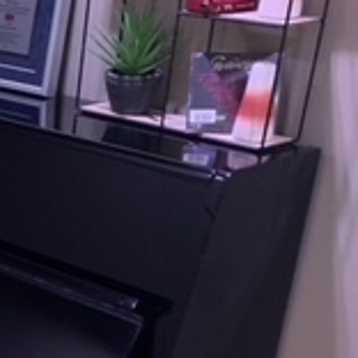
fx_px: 1100
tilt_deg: -29.0
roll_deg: +0.3
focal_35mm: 94
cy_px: 457
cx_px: -223
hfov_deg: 16.4
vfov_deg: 17.4
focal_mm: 4.25
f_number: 1.8
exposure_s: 1/25
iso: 500
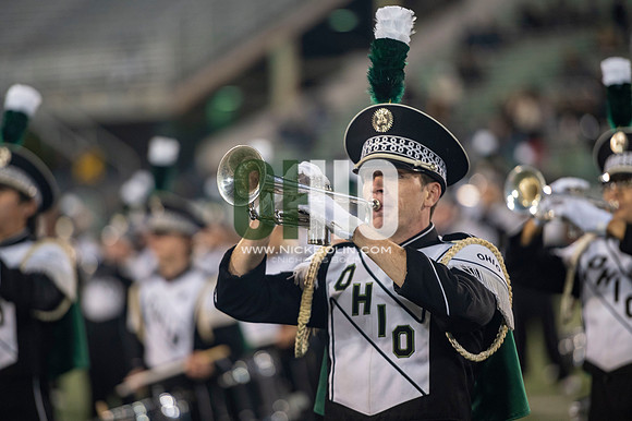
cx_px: 316
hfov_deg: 10.3
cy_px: 210
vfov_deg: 6.9
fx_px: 3509
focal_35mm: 200
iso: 1000
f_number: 2.8
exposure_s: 1/500
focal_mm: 200
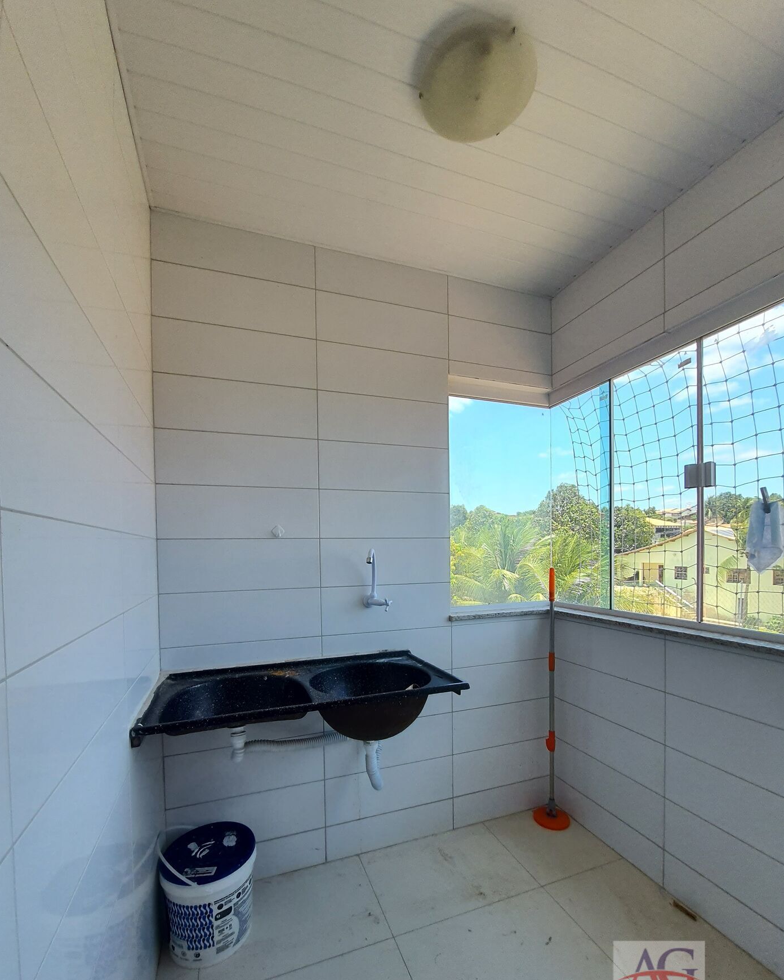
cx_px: 384
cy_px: 540
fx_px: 406
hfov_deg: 88.0
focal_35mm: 14
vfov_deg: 100.4
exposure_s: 1/270
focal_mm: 1.74
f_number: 2.2
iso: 50
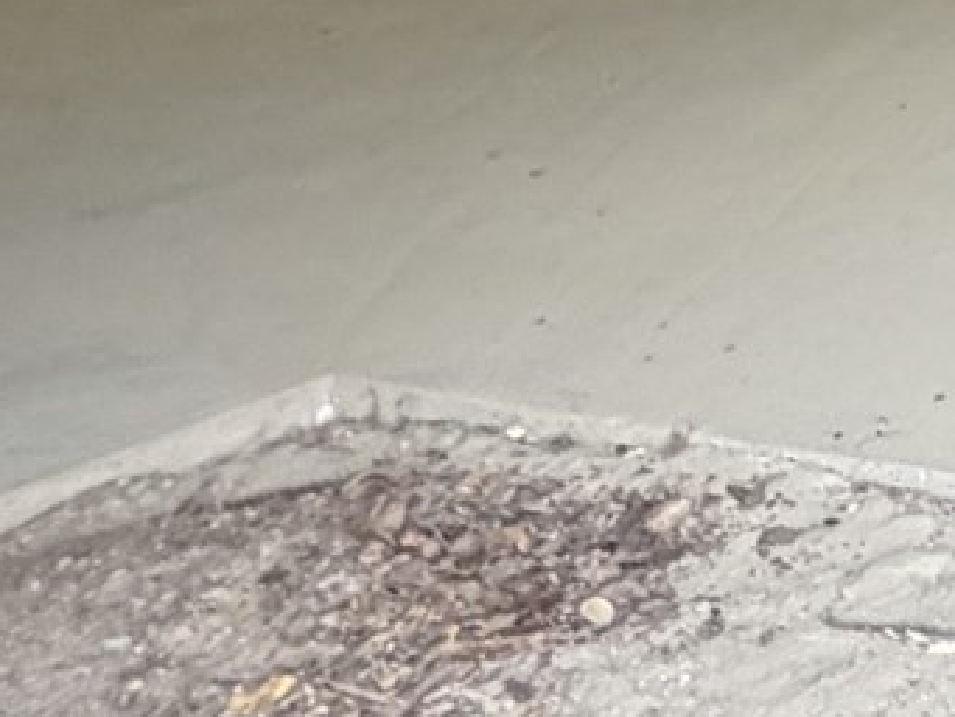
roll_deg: +0.6
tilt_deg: +0.6
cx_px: 2053
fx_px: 2318
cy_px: -529
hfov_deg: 16.2
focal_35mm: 84
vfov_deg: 15.4
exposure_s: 1/74
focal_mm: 2.22
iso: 320
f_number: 2.2
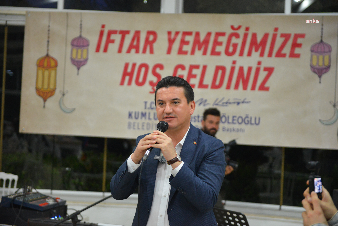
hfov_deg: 28.8
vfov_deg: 19.5
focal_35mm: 70
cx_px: 169
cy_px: 113
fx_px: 657
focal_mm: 70
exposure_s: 1/80
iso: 3600
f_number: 2.8
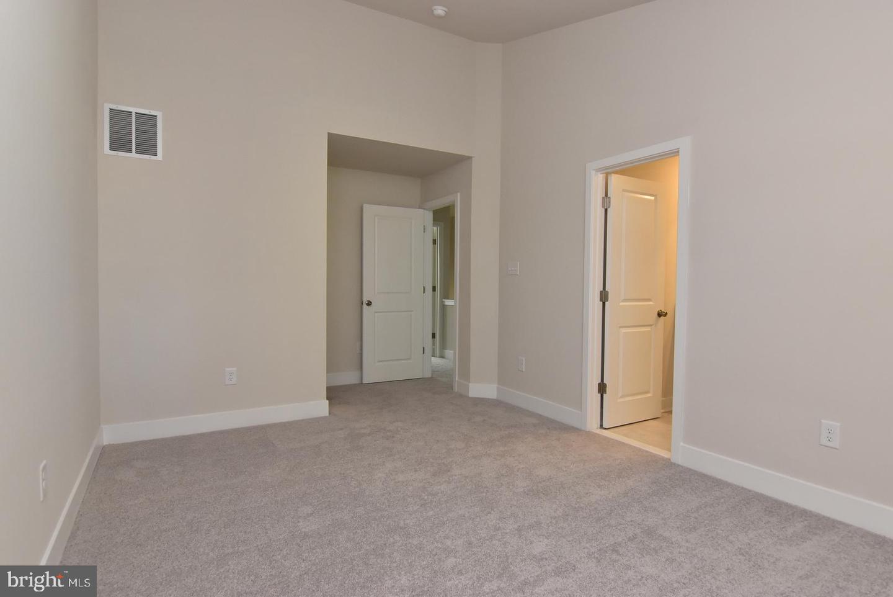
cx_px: 446
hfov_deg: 90.0
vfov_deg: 67.5
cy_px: 298
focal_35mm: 18
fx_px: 447
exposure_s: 1/60
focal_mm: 12
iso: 800
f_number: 7.1
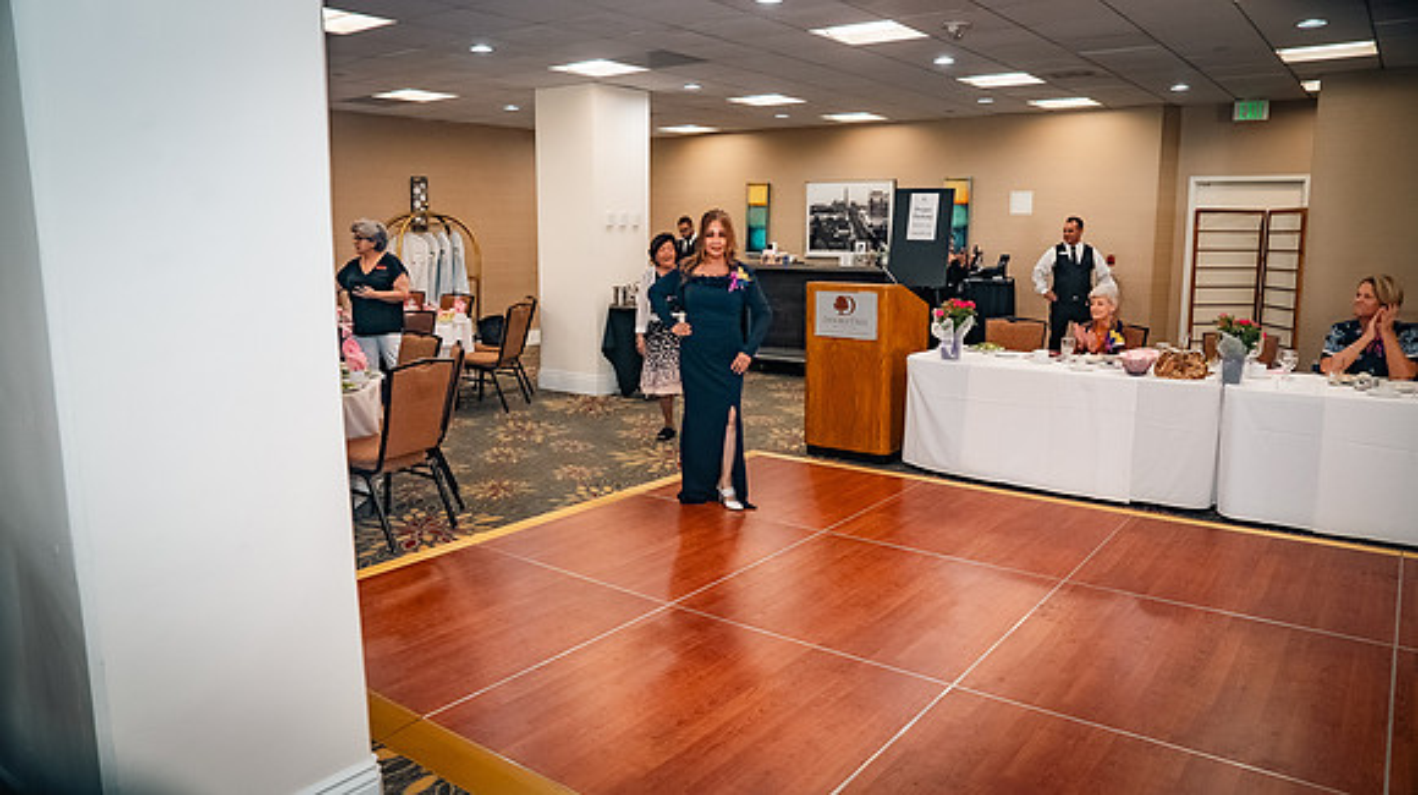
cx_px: 709
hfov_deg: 73.8
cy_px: 398
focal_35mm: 25
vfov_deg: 45.6
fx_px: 945
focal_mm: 24
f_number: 5
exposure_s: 1/125
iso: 1250
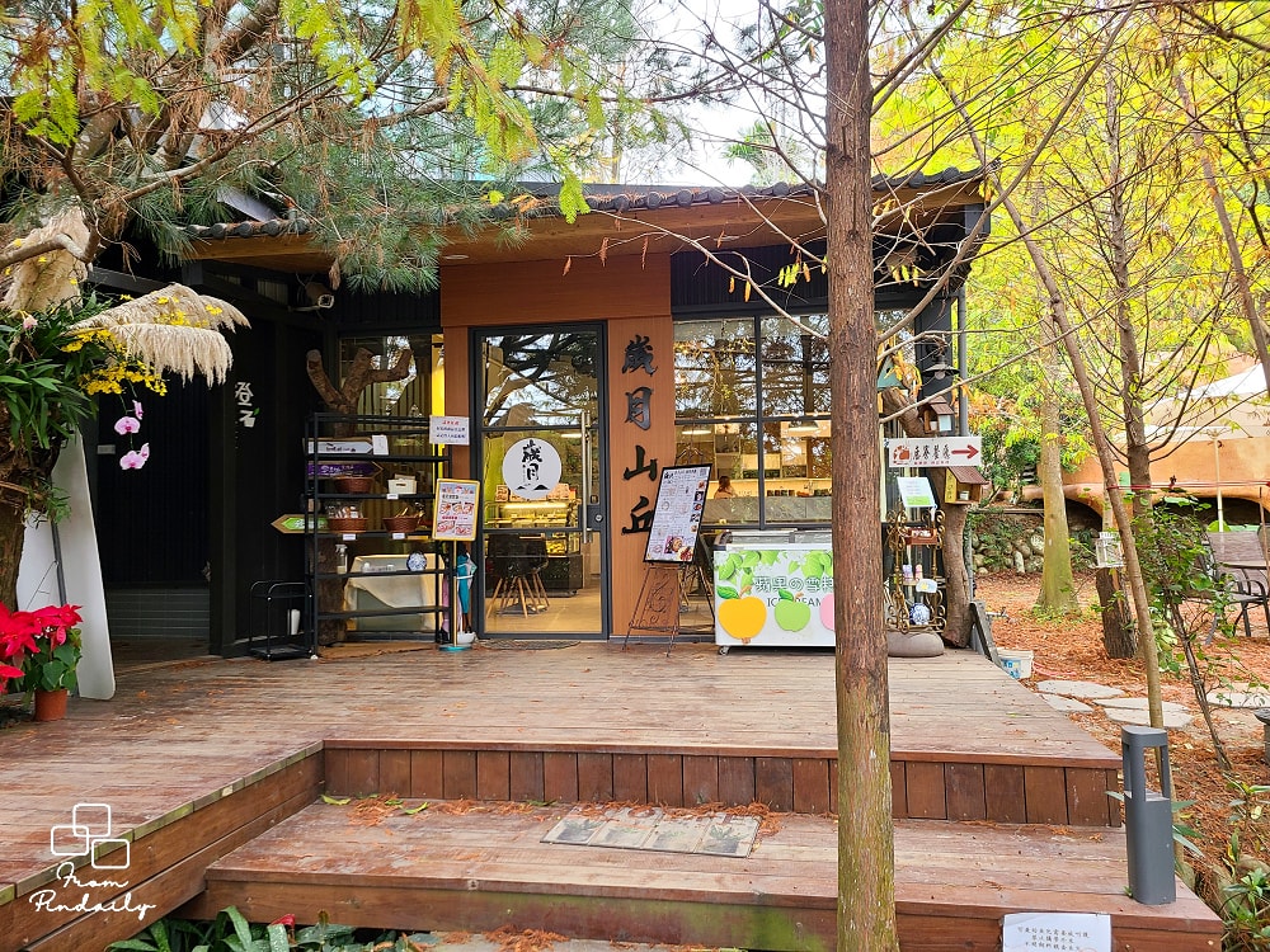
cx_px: 635
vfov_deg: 53.1
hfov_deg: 67.3
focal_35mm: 26
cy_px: 476
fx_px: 954
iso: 100
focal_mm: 5.4
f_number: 1.8
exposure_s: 1/59
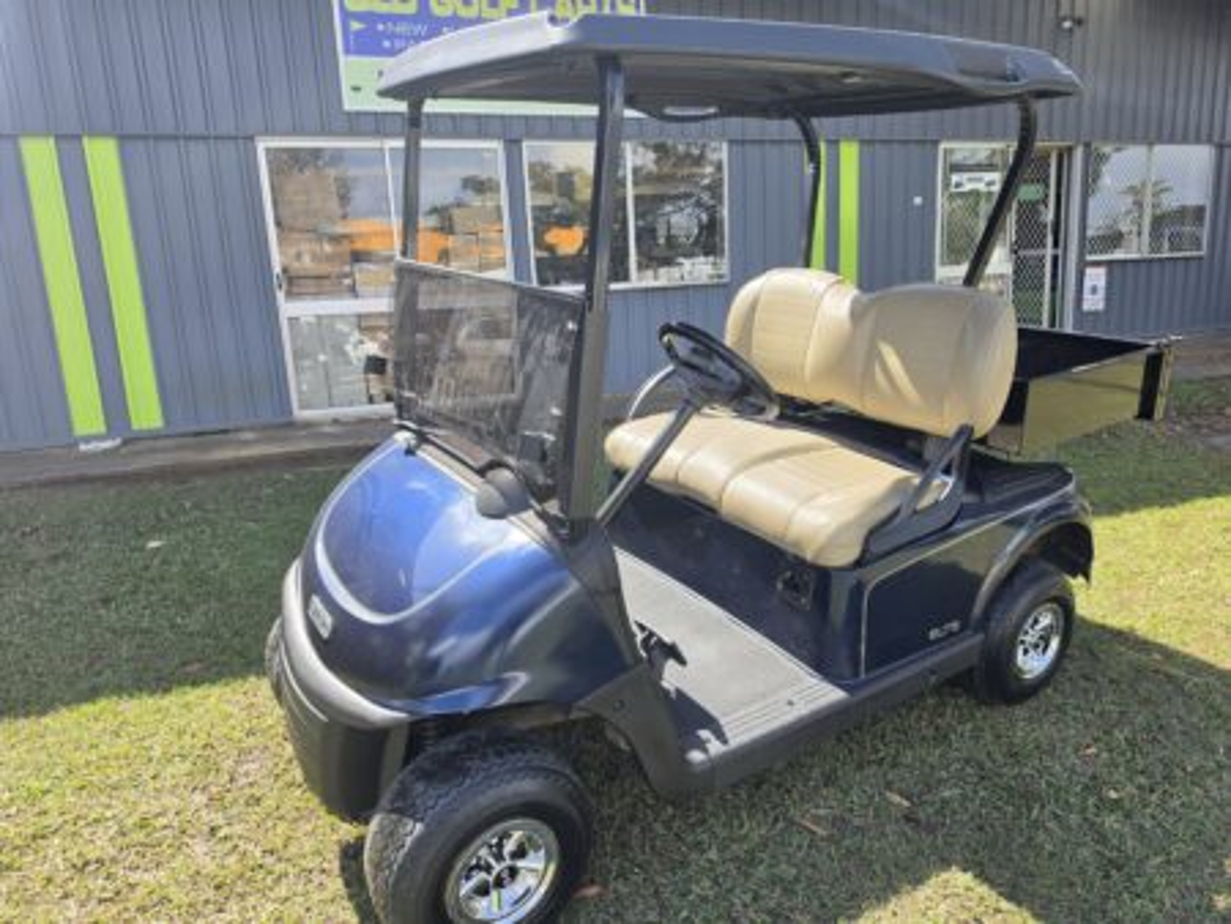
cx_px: 616
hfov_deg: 73.9
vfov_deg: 58.9
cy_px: 462
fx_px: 818
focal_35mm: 23
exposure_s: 1/2913
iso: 64
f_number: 1.4
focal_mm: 6.5
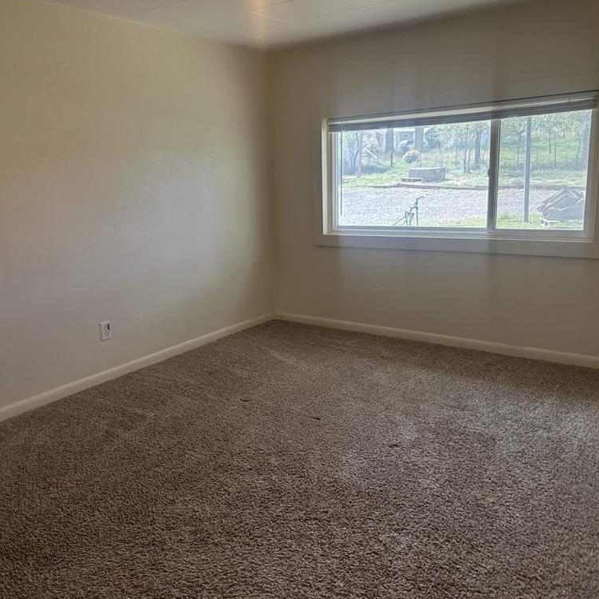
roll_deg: +0.9
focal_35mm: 29
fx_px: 568
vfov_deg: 55.6
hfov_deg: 55.5
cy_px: 301
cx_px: 262
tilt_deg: -12.5
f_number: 1.78
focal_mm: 6.86
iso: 80
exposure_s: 1/258
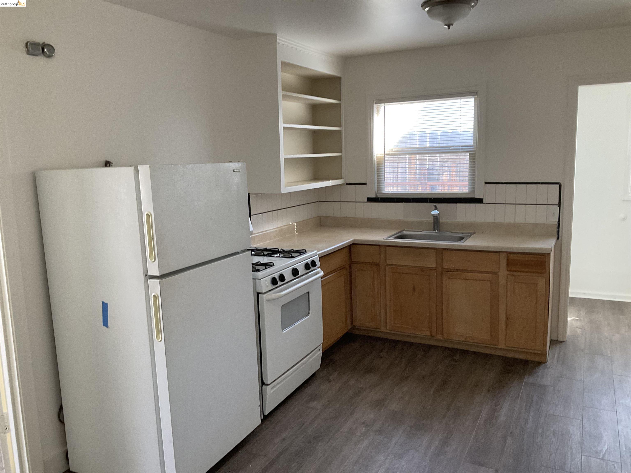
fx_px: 529
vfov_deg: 48.2
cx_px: 316
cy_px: 236
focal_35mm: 29
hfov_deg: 61.7
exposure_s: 1/60
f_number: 1.8
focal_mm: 3
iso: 80
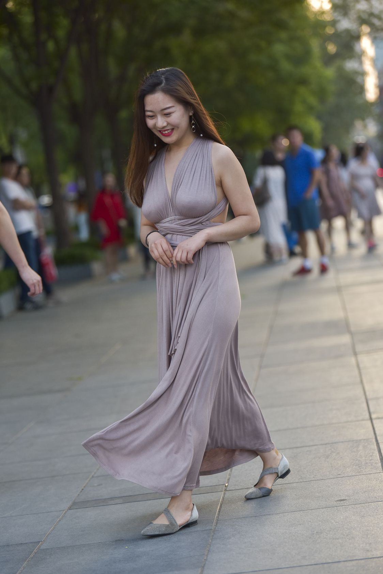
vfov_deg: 18.6
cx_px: 192
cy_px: 287
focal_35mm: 110
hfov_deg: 12.5
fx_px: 1754
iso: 320
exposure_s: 1/800
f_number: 3.2
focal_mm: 110
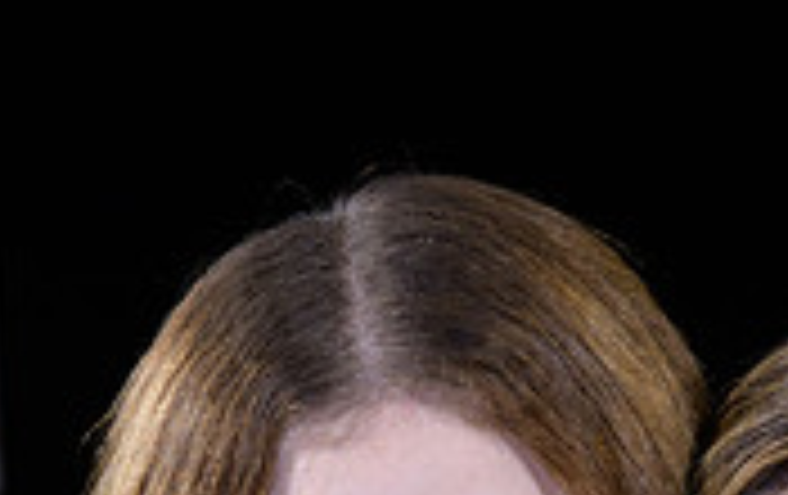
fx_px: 3936
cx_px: 594
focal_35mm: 183
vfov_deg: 6.9
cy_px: 1008
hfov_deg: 11.4
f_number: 5
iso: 2000
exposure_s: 1/80
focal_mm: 70
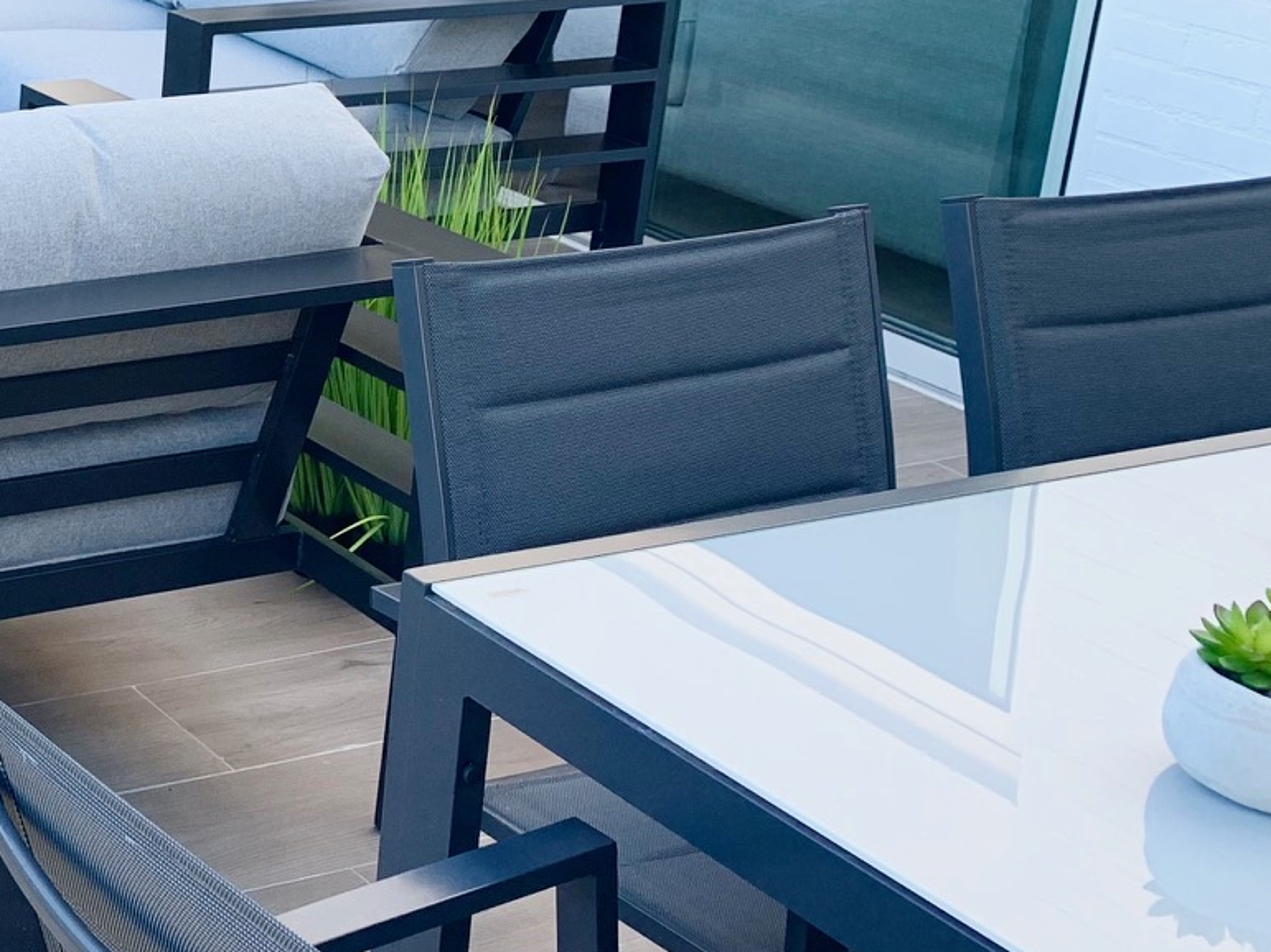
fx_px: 2496
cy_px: 240
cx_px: -318
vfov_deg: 21.4
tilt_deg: -16.4
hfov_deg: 25.2
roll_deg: -2.2
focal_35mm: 68
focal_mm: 4.25
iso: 25
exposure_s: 1/165
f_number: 1.8
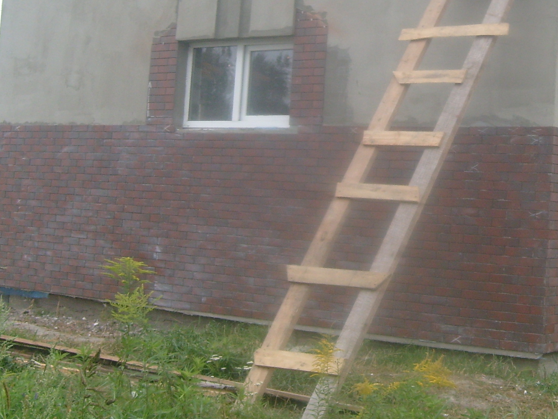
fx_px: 1145
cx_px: 480
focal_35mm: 71
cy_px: 87
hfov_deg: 26.6
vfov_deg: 20.5
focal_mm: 5.8
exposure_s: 1/250
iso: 80
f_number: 2.8
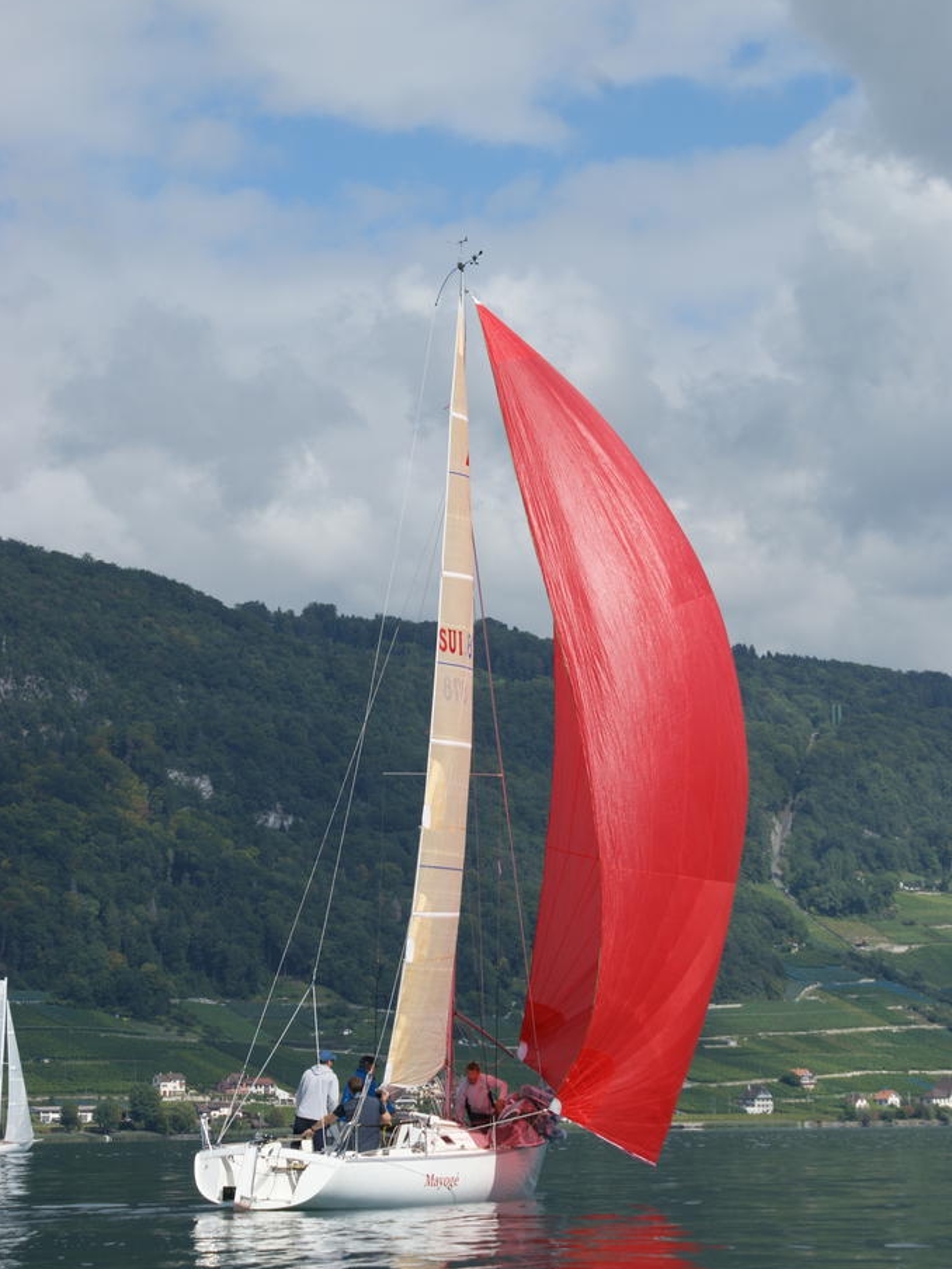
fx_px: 3594
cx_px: 475
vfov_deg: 20.0
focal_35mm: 98
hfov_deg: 15.1
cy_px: 644
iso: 100
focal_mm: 60
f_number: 13
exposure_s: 1/160
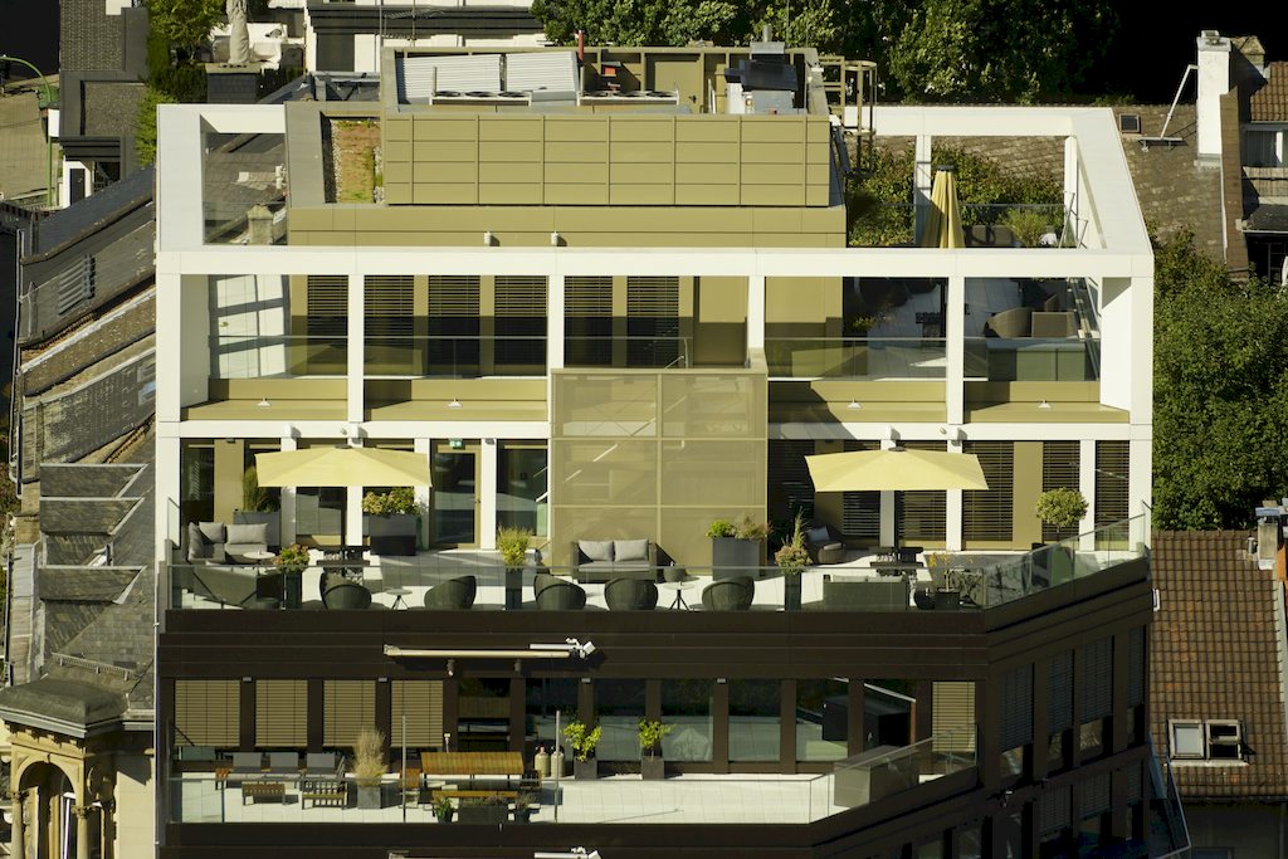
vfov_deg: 2.6
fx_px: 18785
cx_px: 644
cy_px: 430
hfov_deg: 3.9
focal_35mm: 525
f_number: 6.3
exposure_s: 1/500
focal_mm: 350
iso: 250
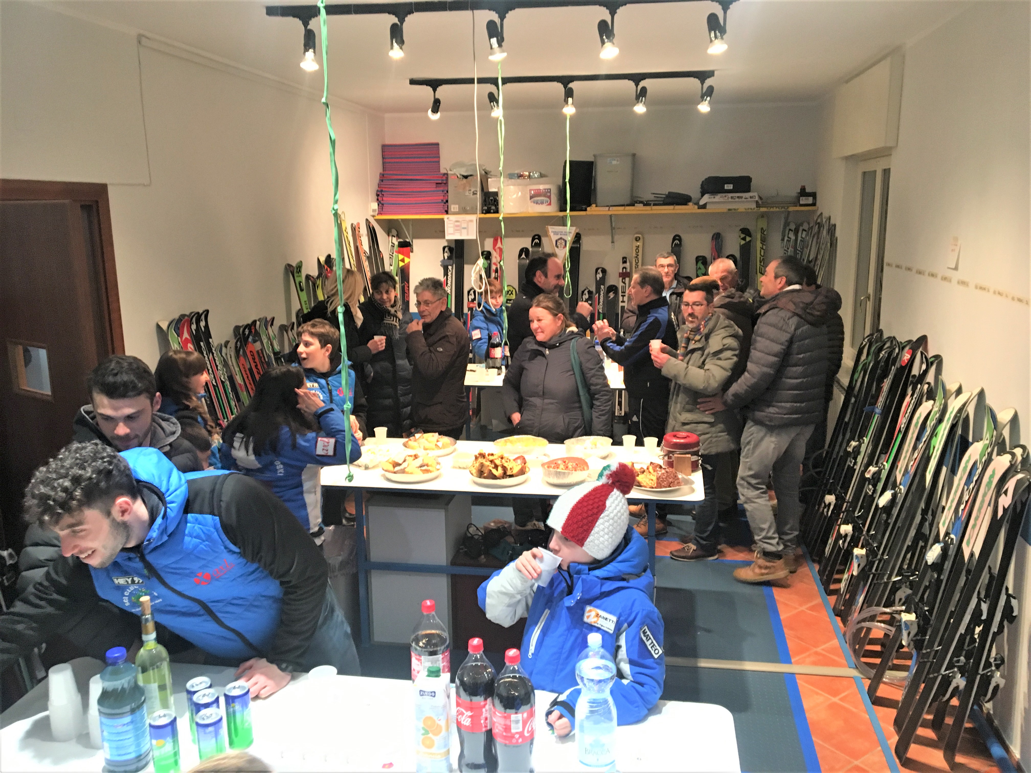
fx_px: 864
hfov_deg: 61.7
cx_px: 516
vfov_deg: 48.2
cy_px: 386
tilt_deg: -9.8
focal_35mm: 29
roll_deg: +0.5
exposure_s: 1/33
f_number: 2.2
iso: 160
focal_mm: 4.15
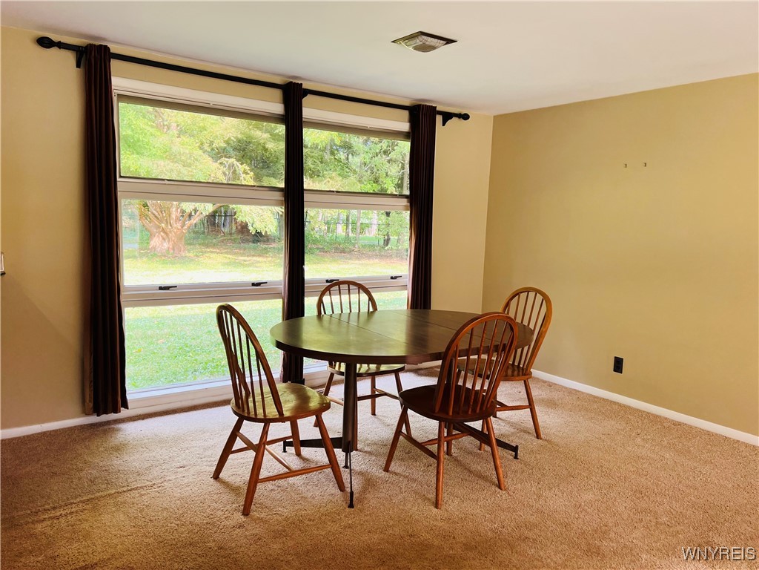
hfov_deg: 67.3
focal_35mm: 26
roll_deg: -1.0
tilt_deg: -6.3
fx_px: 570
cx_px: 380
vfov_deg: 53.1
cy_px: 285
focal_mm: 5.7
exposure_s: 1/120
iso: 80
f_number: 1.5
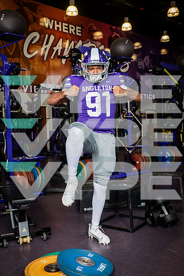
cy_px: 138
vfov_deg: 46.4
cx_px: 92
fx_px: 322
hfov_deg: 31.9
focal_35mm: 42
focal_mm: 42
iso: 800
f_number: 7.1
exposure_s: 1/250
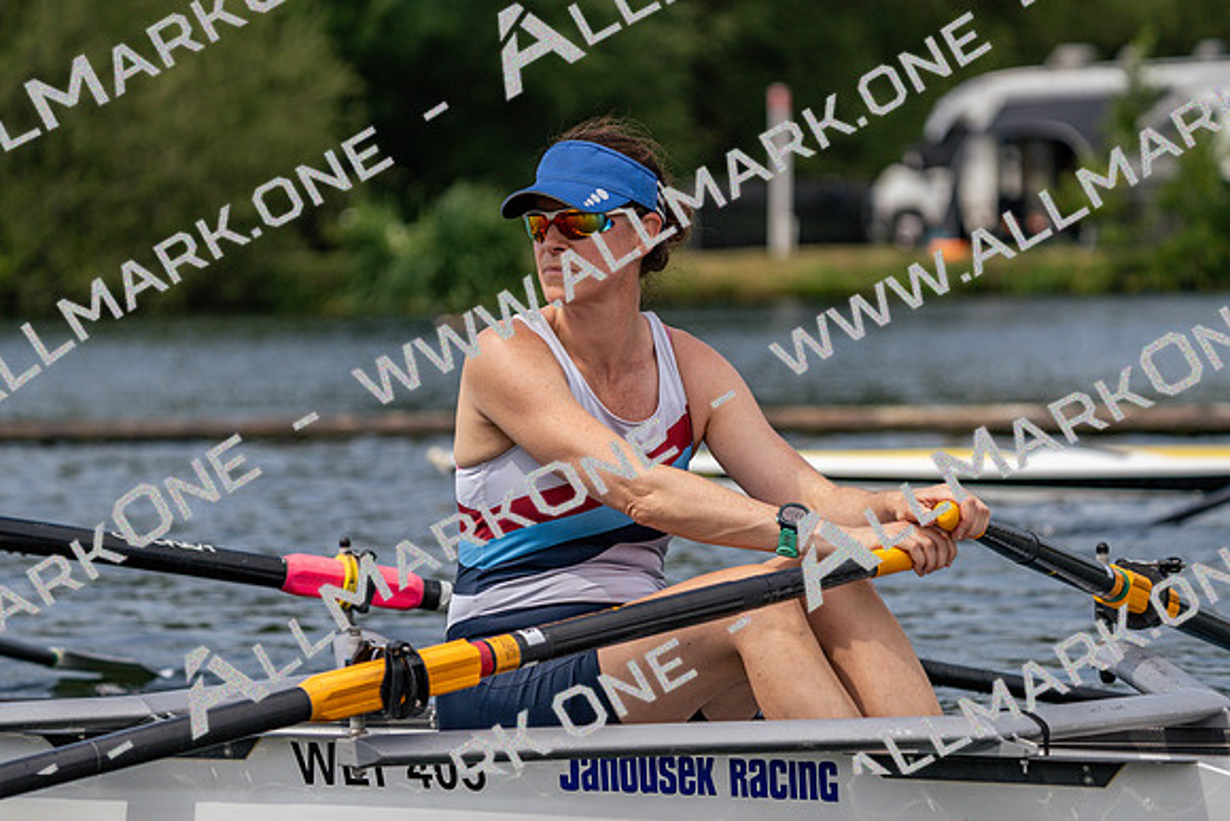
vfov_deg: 6.9
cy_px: 410
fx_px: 6835
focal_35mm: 200
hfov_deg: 10.3
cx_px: 615
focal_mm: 200
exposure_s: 1/1600
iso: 250
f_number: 5.6
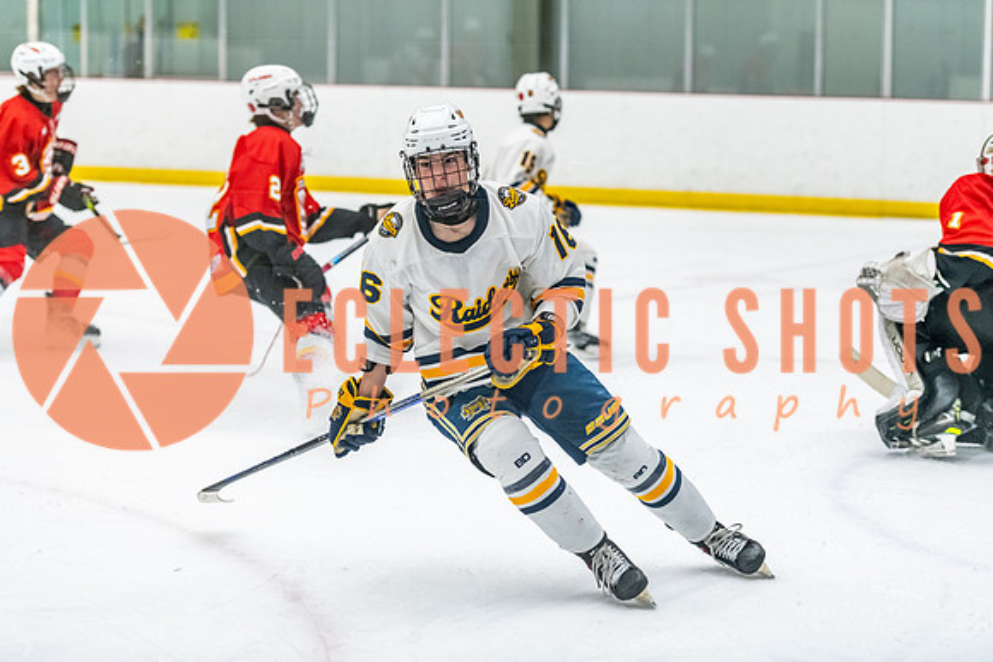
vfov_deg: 13.1
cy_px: 331
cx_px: 496
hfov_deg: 19.5
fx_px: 2884
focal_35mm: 105
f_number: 2.8
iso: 3200
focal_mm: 102
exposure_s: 1/800
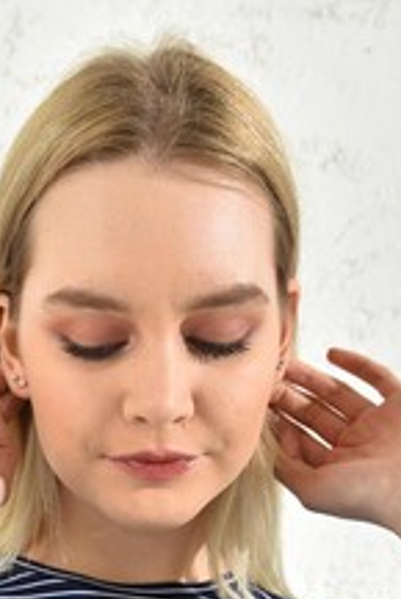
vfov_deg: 21.9
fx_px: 1451
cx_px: 94
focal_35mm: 87
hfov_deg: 15.7
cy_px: 690
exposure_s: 1/160
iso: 100
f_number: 7.1
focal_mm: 35
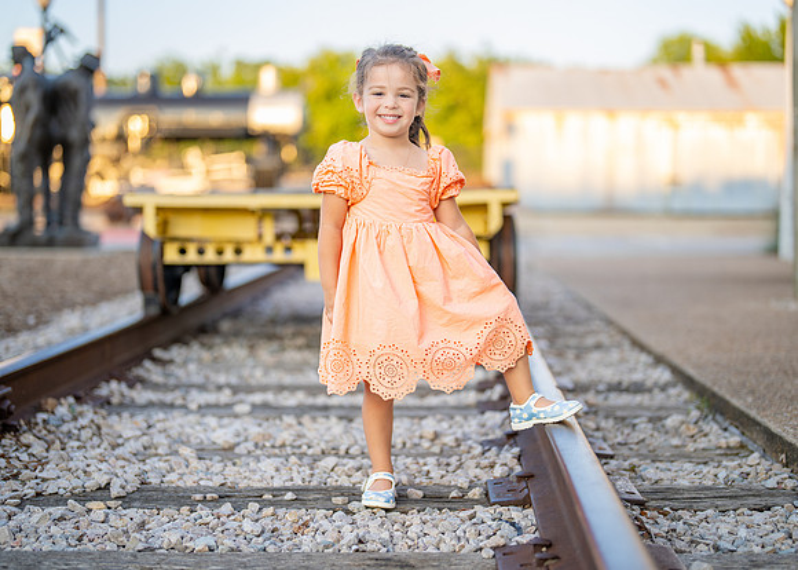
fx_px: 1279
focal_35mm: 56
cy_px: 299
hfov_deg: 34.6
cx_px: 405
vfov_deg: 25.1
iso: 160
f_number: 1.2
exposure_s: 1/800
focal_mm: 50
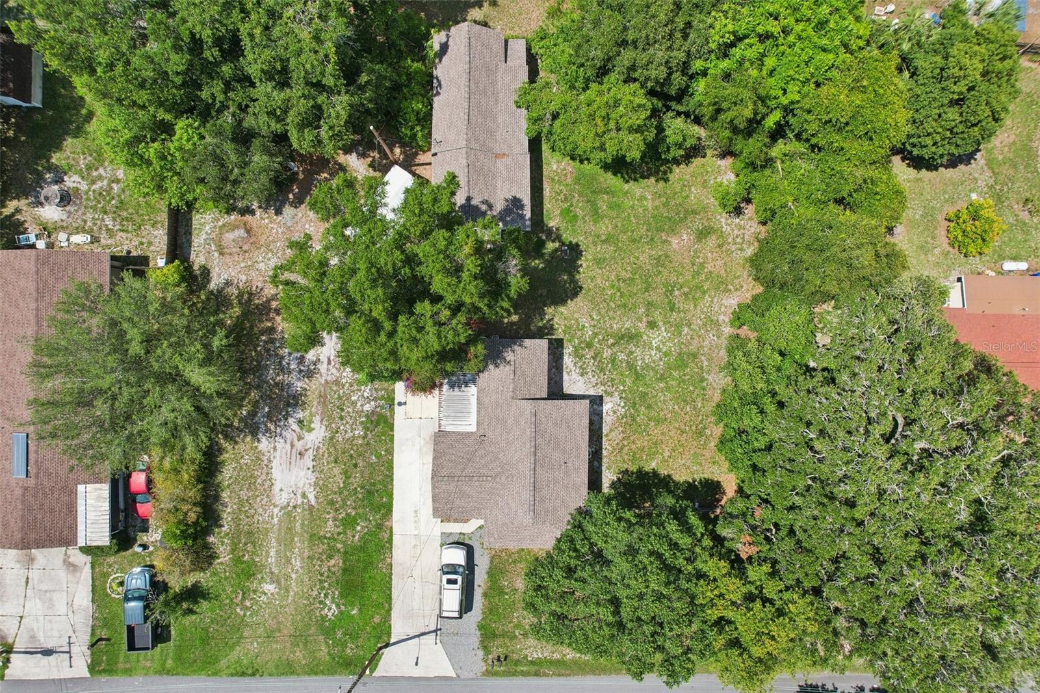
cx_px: 520
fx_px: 635
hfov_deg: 78.6
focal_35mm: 22
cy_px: 346
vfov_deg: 57.2
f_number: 2.8
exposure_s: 1/1600
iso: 120
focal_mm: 8.4
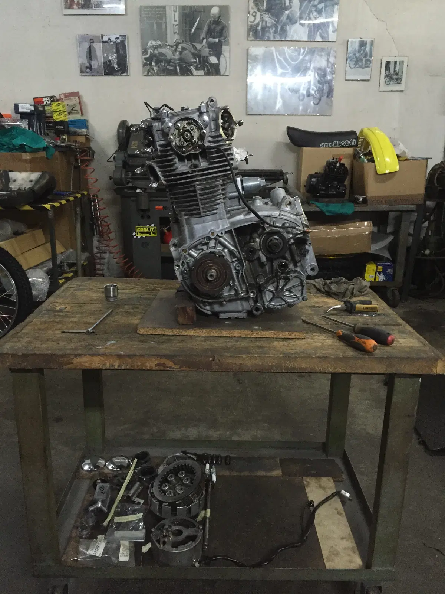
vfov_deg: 61.7
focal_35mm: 29
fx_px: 497
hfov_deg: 48.2
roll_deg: -1.0
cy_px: 297
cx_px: 222
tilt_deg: -15.7
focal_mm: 4.15
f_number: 2.2
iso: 250
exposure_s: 1/33
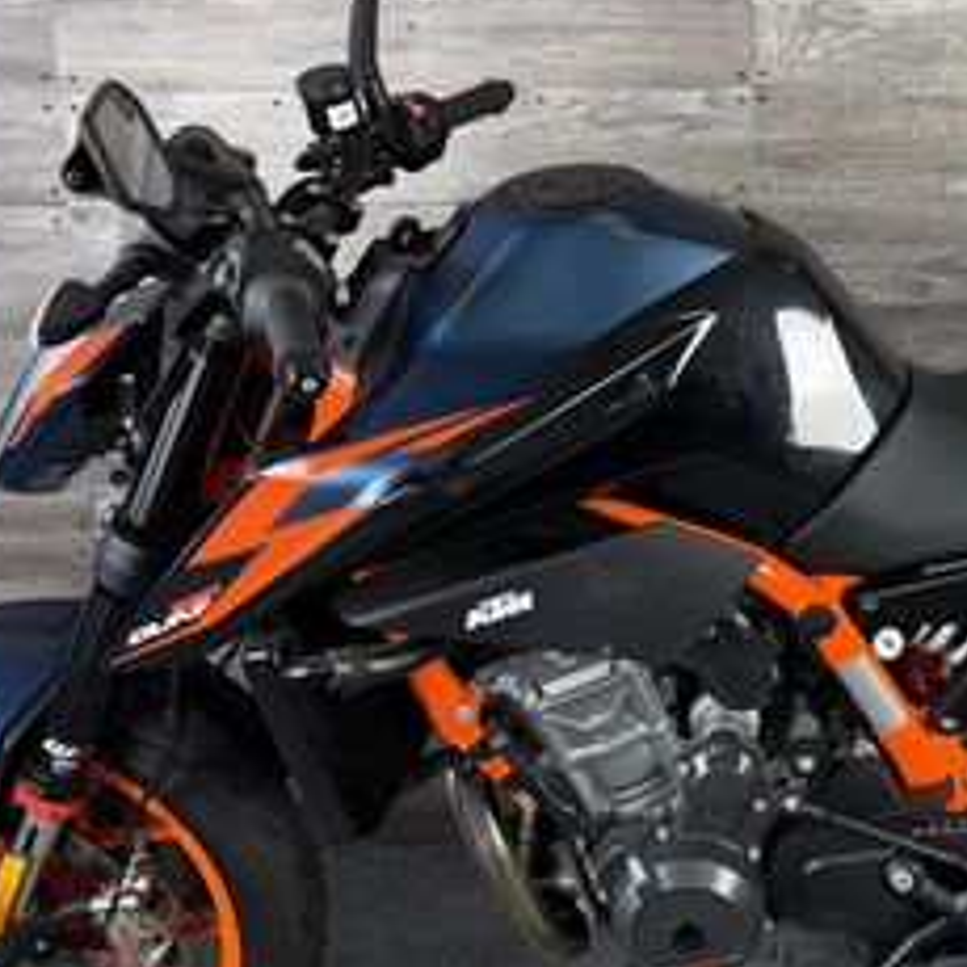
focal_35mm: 59
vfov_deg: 28.8
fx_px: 1865
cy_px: 307
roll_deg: +1.3
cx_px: 811
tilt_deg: -8.9
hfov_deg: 28.3
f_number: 1.78
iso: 64
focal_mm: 6.76
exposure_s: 1/36
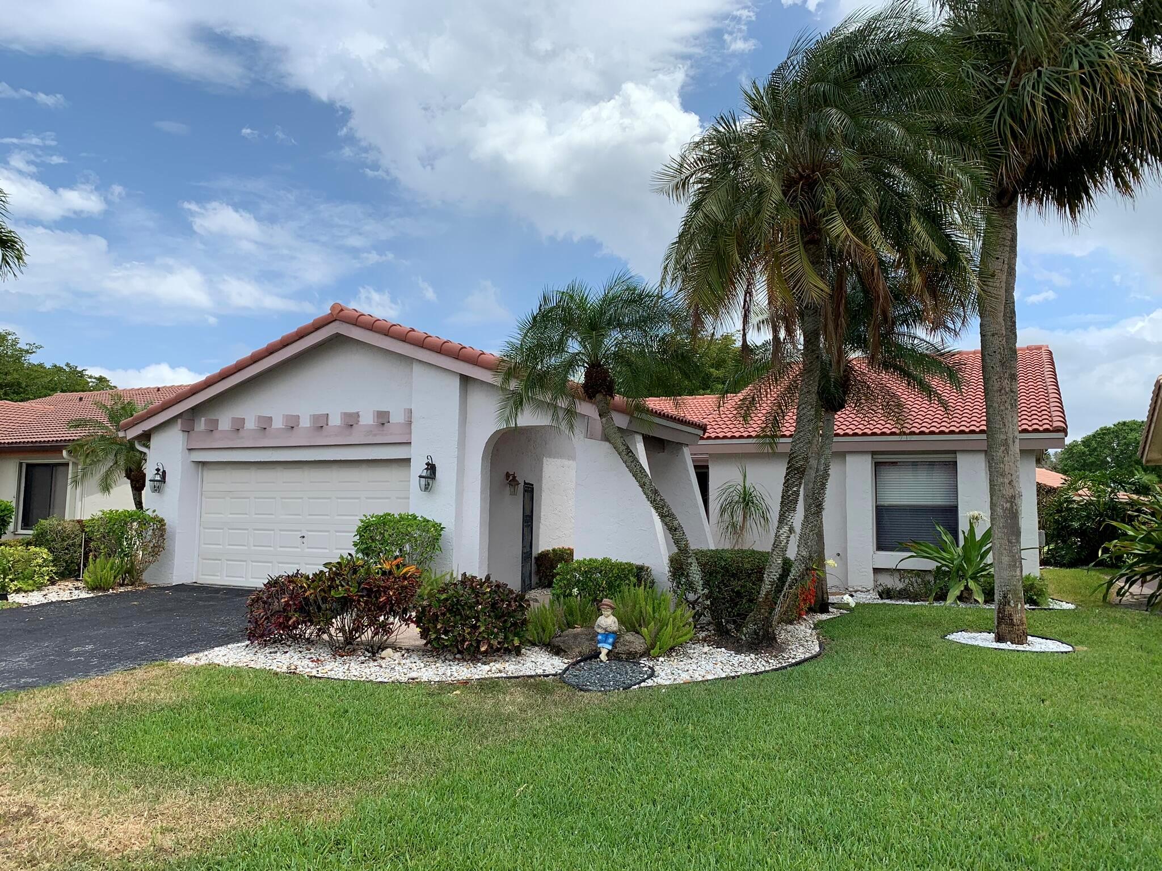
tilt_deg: +4.7
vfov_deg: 53.1
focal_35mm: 26
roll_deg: -0.3
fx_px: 873
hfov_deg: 67.3
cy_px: 436
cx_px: 581
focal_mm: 4.25
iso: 25
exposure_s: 1/2364
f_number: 1.8
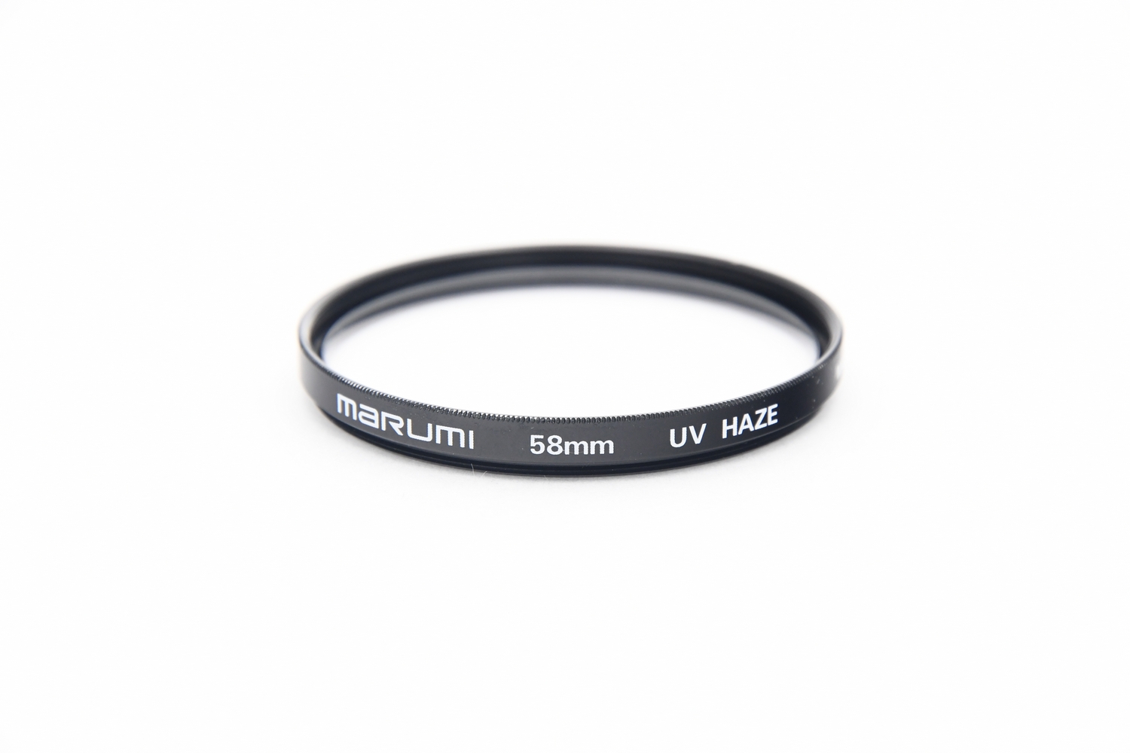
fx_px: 3766
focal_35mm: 120
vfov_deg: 11.4
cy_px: 376
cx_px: 565
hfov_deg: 17.1
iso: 1250
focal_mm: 80
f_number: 7.1
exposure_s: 1/125
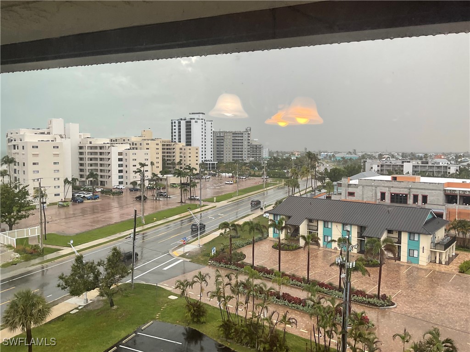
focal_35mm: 29
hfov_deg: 61.7
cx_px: 235
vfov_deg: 48.2
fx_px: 394
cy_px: 176
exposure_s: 1/120
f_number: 1.8
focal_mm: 3
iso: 32
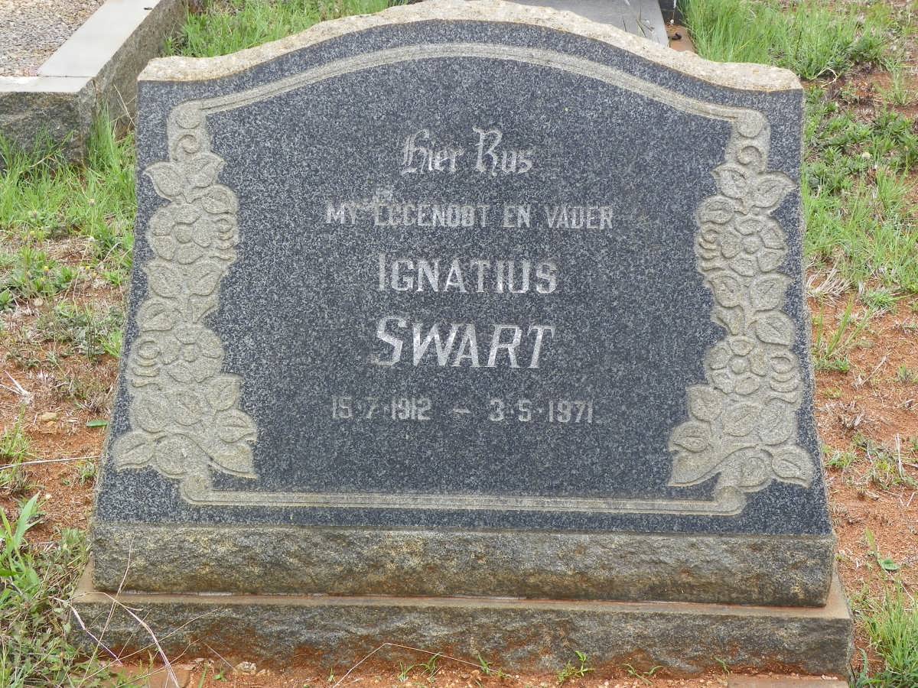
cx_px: 459
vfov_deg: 20.7
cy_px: 344
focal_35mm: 71
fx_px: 1883
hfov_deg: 27.4
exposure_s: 1/160
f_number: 4
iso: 64
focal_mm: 12.6
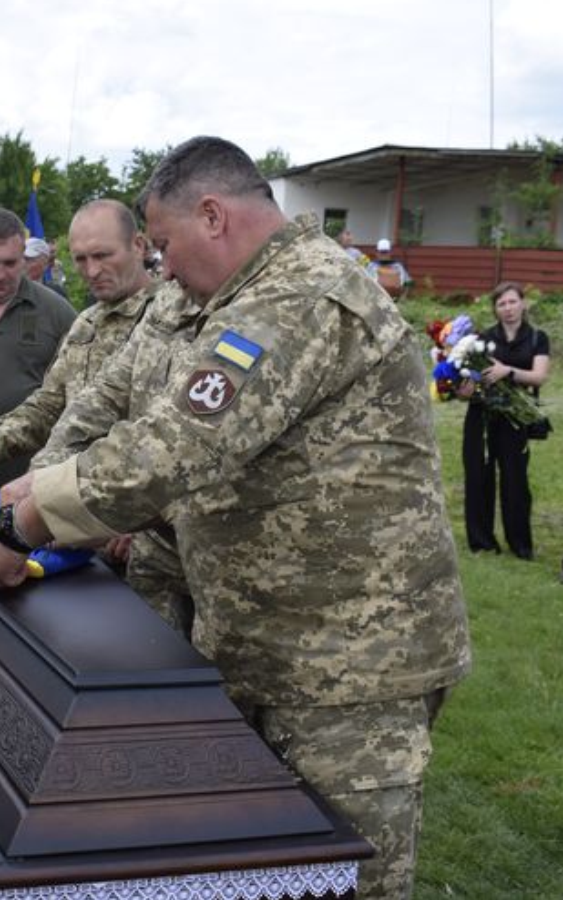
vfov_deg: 41.2
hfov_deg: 25.2
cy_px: 445
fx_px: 1197
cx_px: -2
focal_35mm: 49
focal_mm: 21
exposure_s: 1/250
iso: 200
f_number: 8
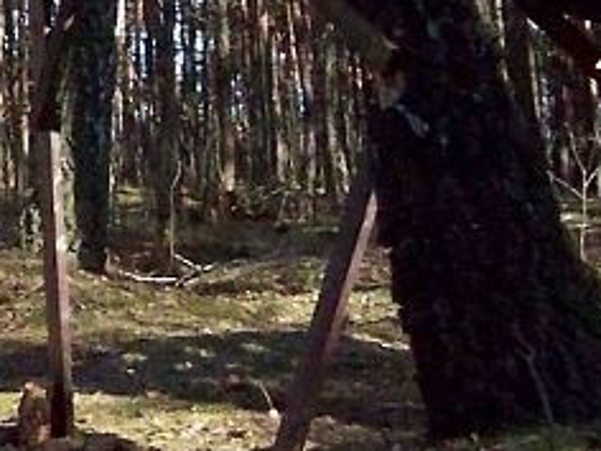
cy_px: -127
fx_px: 1736
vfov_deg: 14.2
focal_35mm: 100
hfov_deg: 16.6
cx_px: -463
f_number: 5.6
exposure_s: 1/400
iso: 400
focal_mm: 3.8
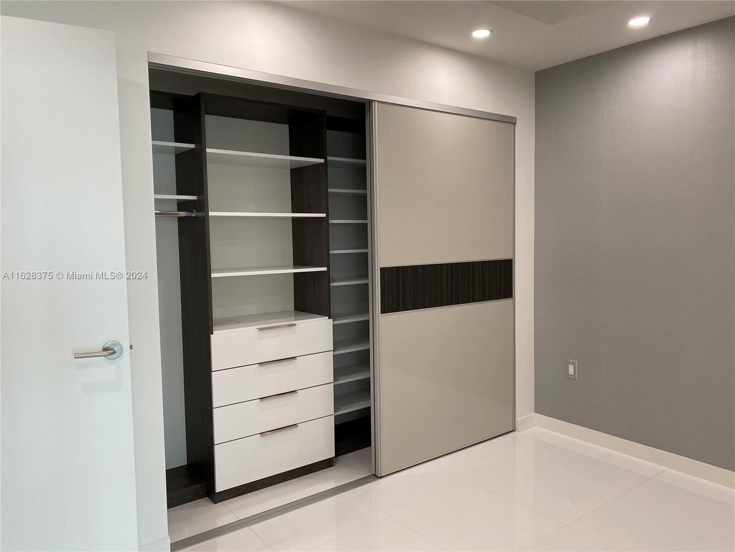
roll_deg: +0.4
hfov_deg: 67.3
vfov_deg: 53.1
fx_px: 552
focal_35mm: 26
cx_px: 368
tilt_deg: -3.9
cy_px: 276
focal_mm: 4.25
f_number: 1.8
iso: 100
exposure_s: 1/120
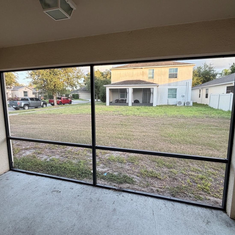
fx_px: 138
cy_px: 111
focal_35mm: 18
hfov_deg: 80.7
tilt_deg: -7.0
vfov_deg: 80.7
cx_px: 116
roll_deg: +0.2
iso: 160
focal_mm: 2.22
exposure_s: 1/121
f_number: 2.2
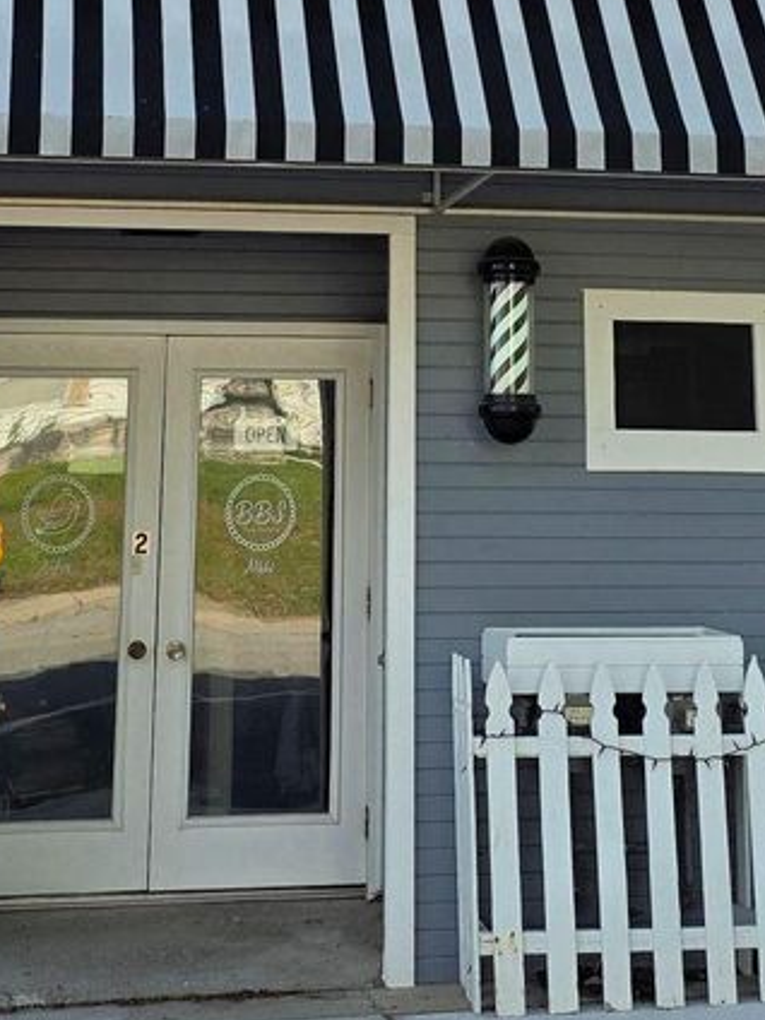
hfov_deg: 19.9
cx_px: 474
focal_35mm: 74
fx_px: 2180
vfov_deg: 25.0
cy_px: -13
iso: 80
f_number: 1.7
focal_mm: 6.3
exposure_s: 1/5000
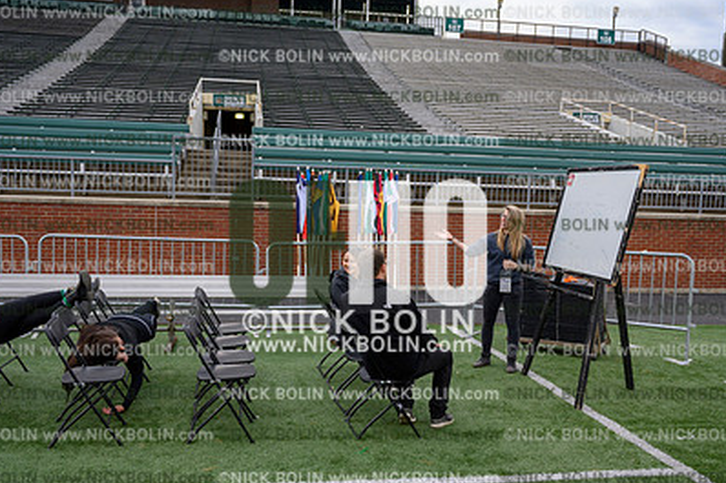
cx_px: 358
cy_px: 267
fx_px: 706
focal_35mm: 35
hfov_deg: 54.5
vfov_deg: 37.8
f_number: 4
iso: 125
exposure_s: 1/320
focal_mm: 24
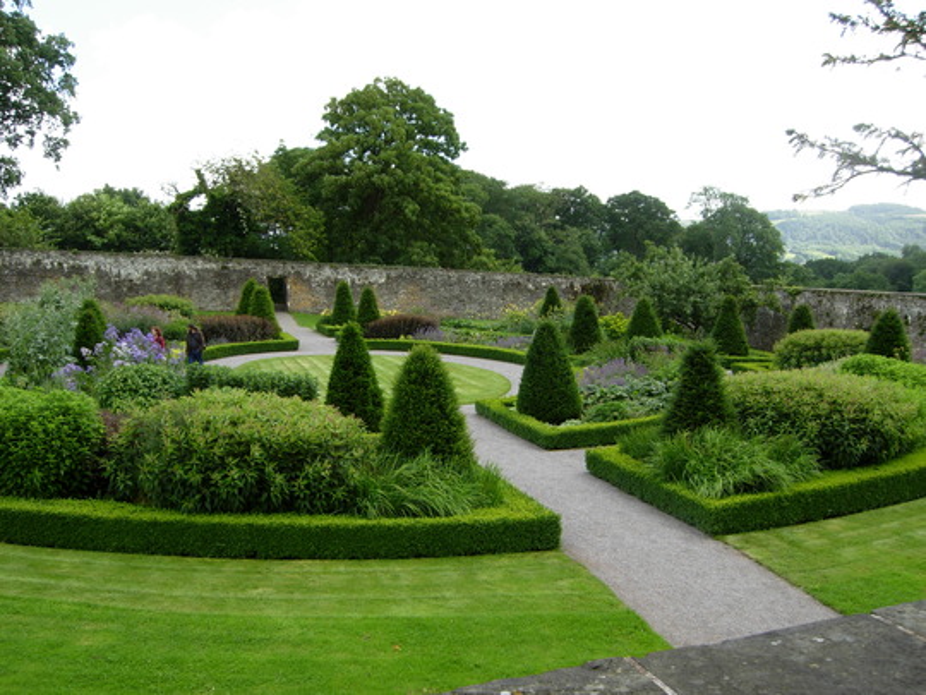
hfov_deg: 51.4
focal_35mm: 36
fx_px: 963
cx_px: 463
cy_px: 348
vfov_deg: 39.7
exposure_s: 1/192
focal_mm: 7.5
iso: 50
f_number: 3.8
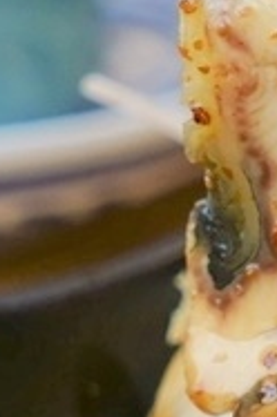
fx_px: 2977
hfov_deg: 5.3
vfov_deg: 8.0
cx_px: 476
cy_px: 104
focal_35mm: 257
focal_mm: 60
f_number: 5
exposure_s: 1/500
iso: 1000
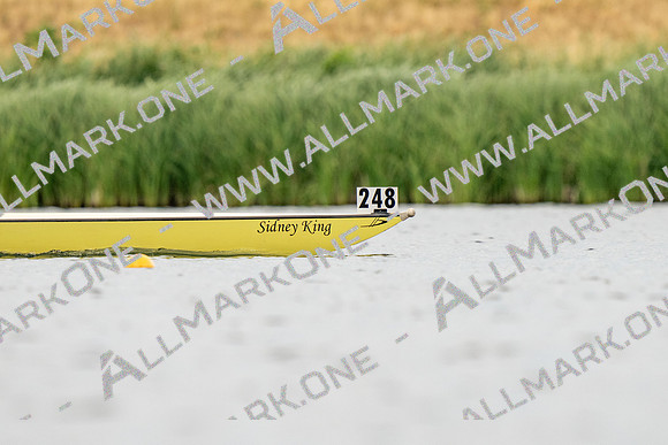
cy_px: 222
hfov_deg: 2.5
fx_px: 15598
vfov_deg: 1.6
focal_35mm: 840
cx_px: 334
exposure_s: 1/2000
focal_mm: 560
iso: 1000
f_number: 5
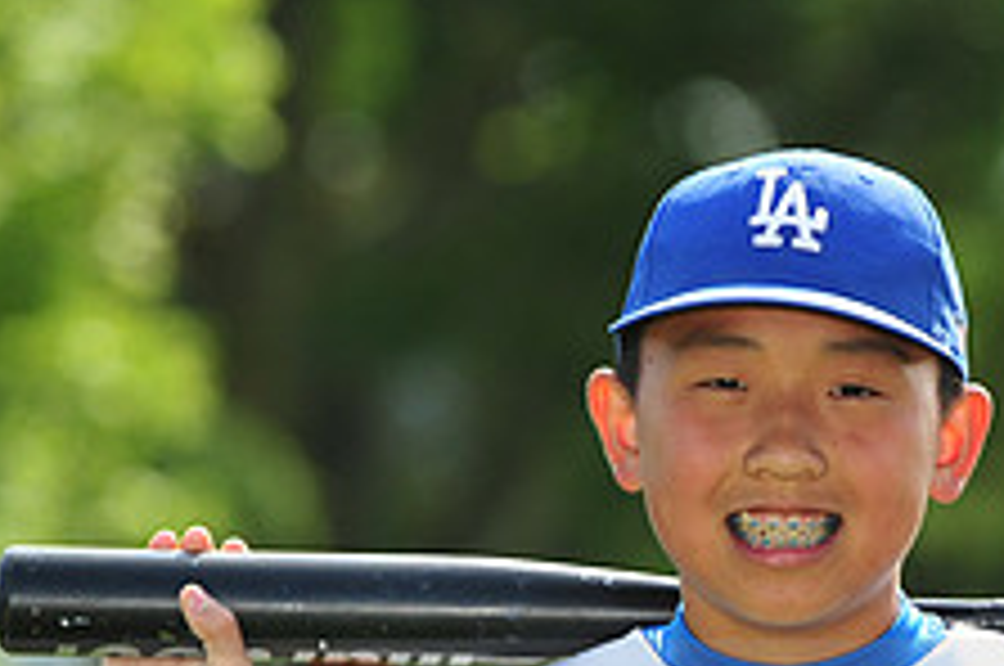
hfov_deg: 4.5
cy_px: 698
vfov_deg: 3.0
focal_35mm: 455
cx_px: 756
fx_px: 12671
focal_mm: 175
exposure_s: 1/1250
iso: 320
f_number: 4.5
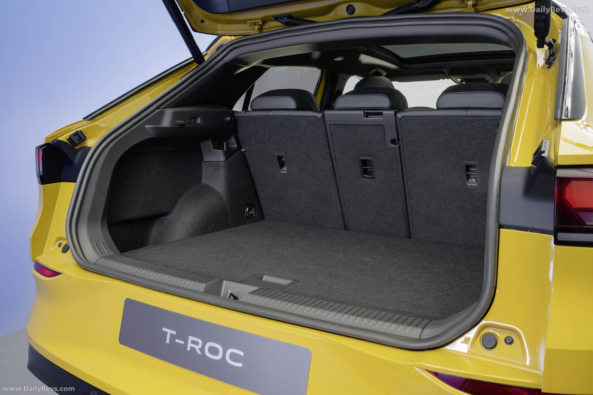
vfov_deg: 42.3
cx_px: 296
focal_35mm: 31
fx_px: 511
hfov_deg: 60.3
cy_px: 198
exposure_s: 13
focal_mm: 31
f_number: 16
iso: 100
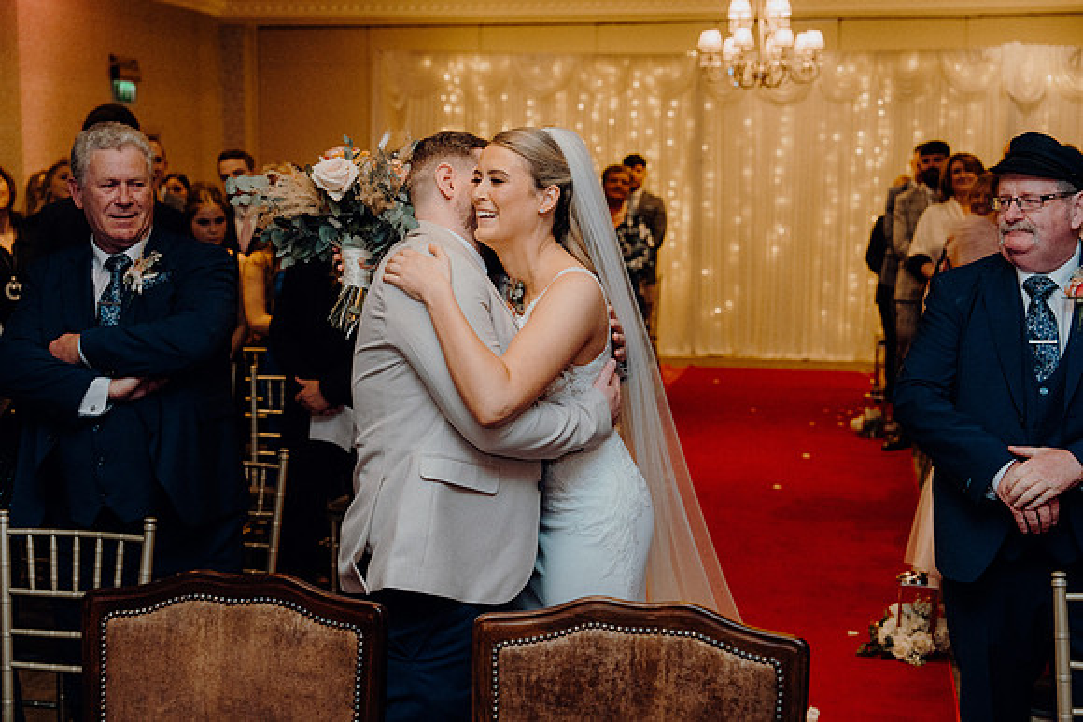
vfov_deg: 27.5
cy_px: 361
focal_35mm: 49
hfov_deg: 40.3
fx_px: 1474
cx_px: 542
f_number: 3.5
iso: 2500
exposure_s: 1/200
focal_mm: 49
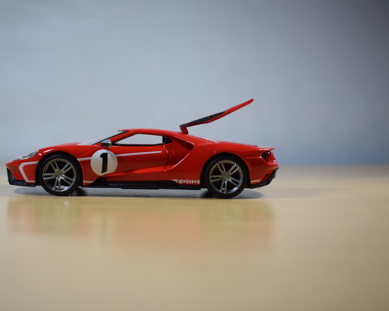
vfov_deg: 25.0
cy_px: 155
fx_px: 702
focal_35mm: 61
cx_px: 156
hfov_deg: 30.9
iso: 1100
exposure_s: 1/500
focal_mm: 36
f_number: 4.8
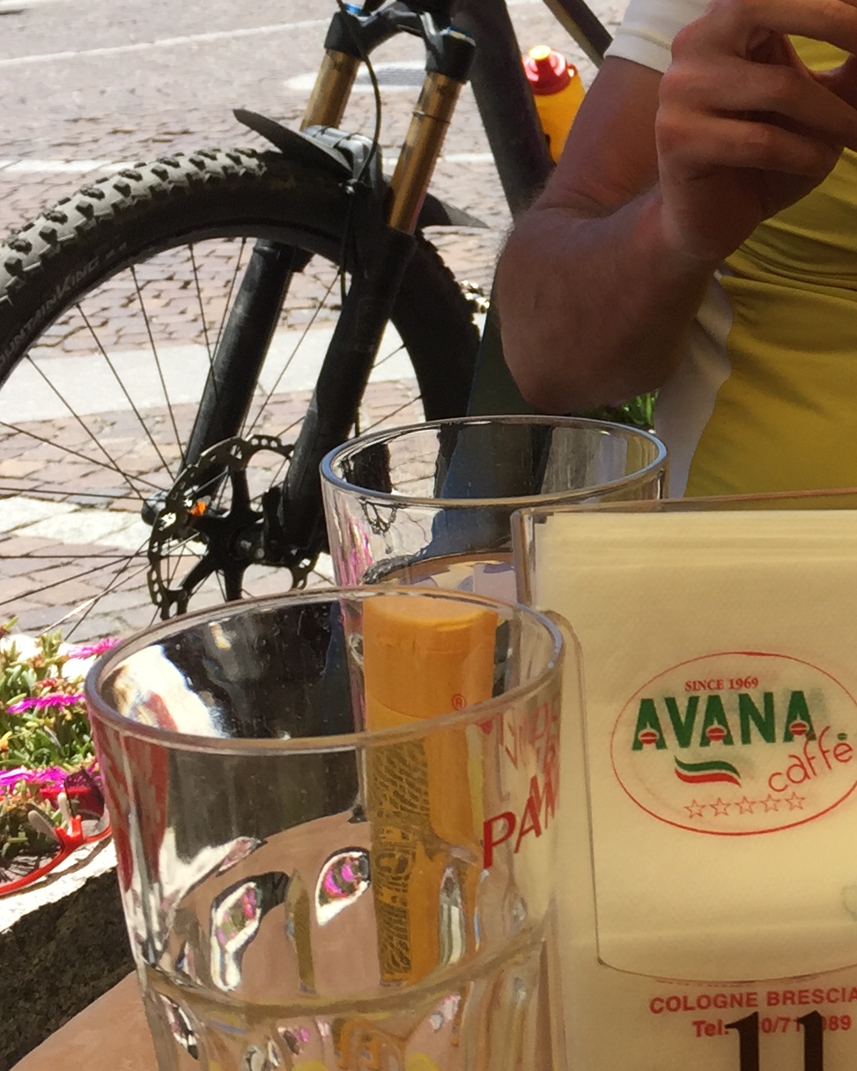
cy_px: 458
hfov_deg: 19.0
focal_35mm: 76
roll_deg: -2.2
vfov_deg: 25.0
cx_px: 1046
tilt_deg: -16.2
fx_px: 2409
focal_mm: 4.15
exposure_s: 1/964
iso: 32
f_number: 2.2
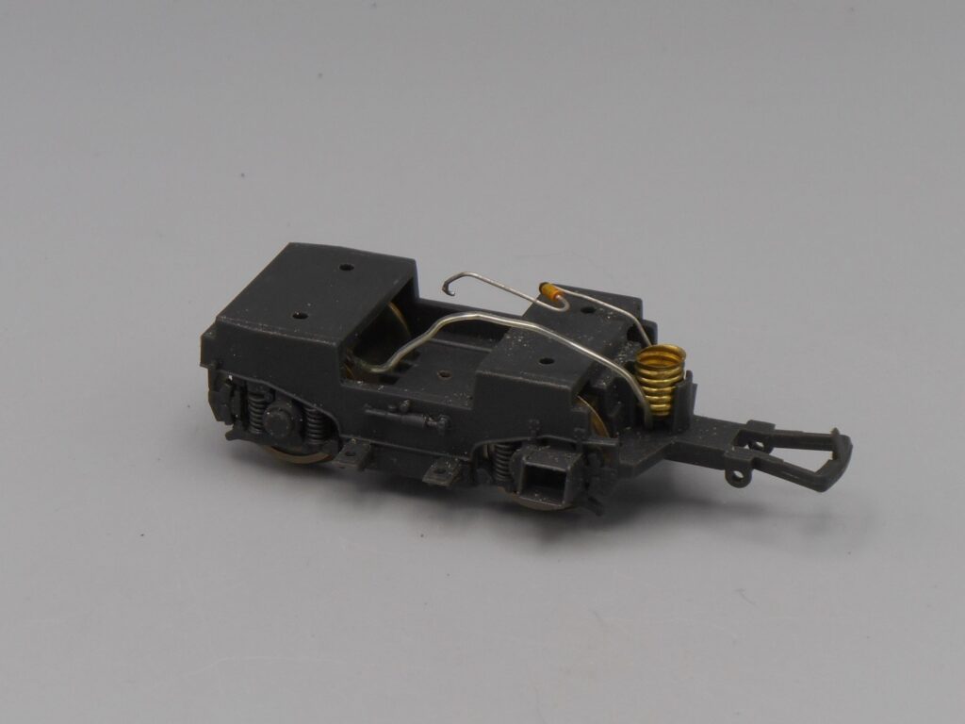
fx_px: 2927
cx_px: 482
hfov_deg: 18.7
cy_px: 362
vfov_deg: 14.1
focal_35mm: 105
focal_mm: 18.8
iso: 80
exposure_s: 1/60
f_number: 5.1
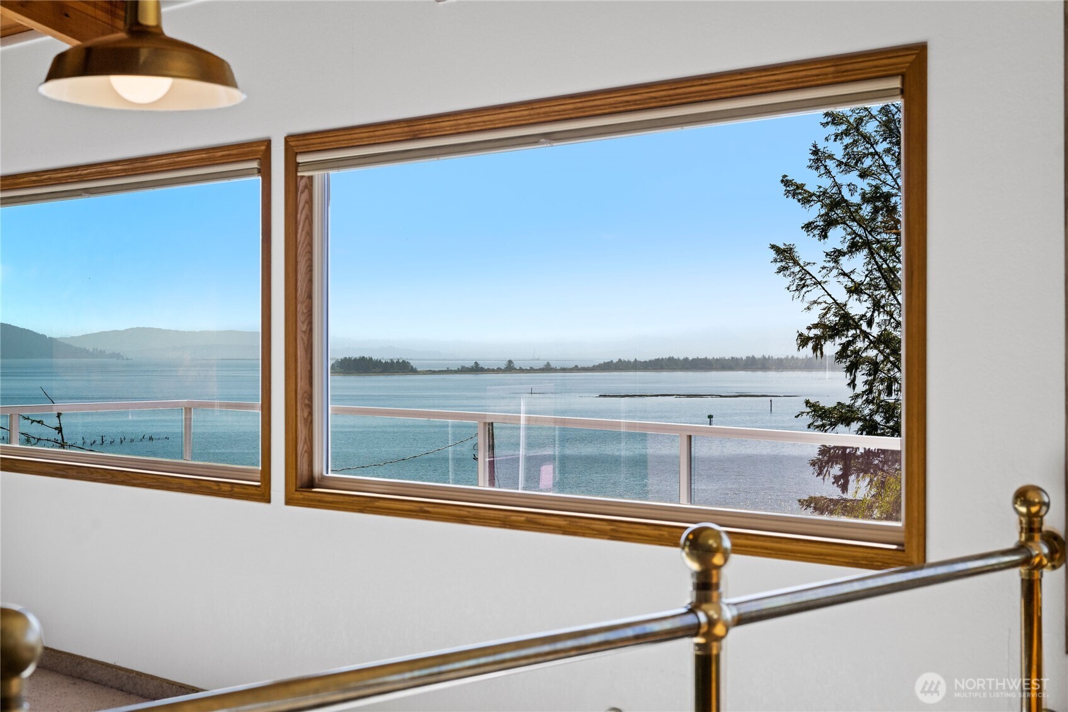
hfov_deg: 39.6
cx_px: 534
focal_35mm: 50
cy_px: 356
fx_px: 1483
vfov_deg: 27.0
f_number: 7.1
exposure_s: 1/250
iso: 250
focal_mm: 50
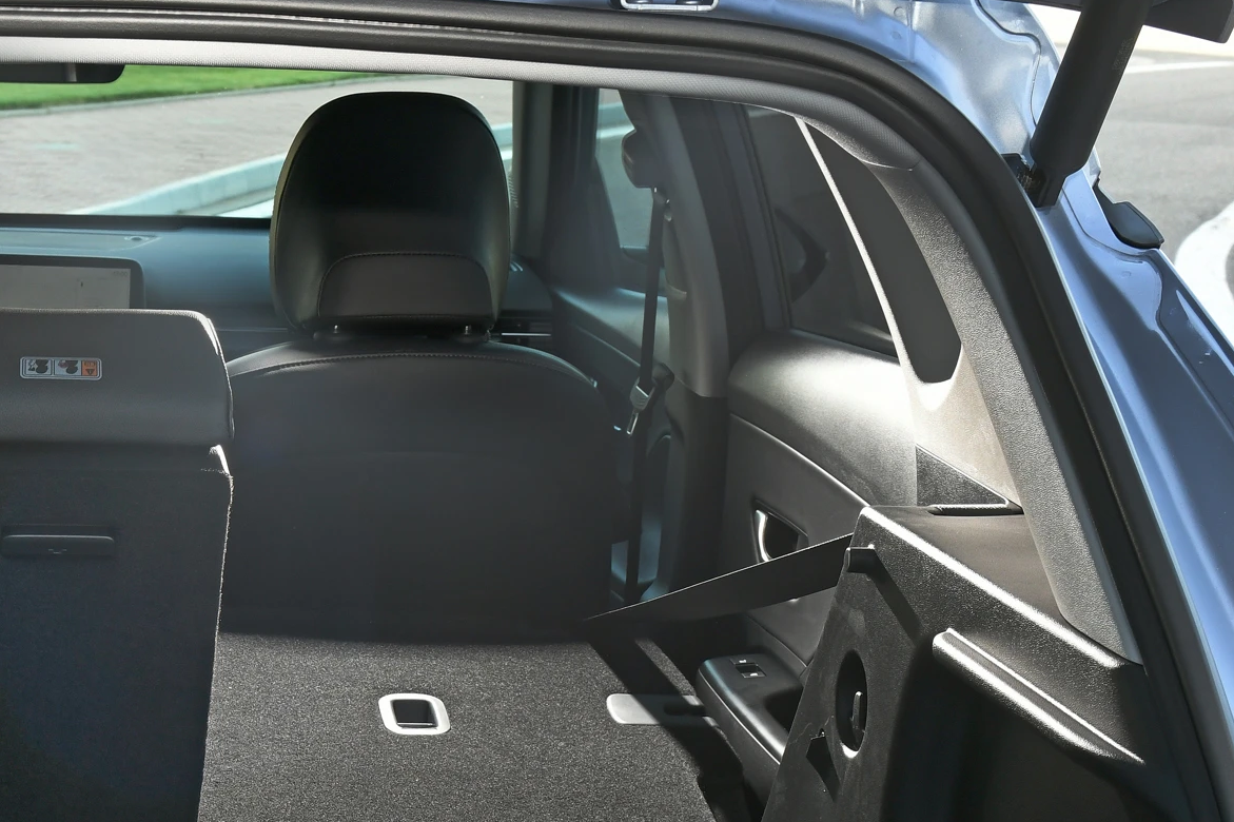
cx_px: 67
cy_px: 940
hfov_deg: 23.9
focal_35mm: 82
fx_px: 2810
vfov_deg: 16.1
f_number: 10
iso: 500
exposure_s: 1/60
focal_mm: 32
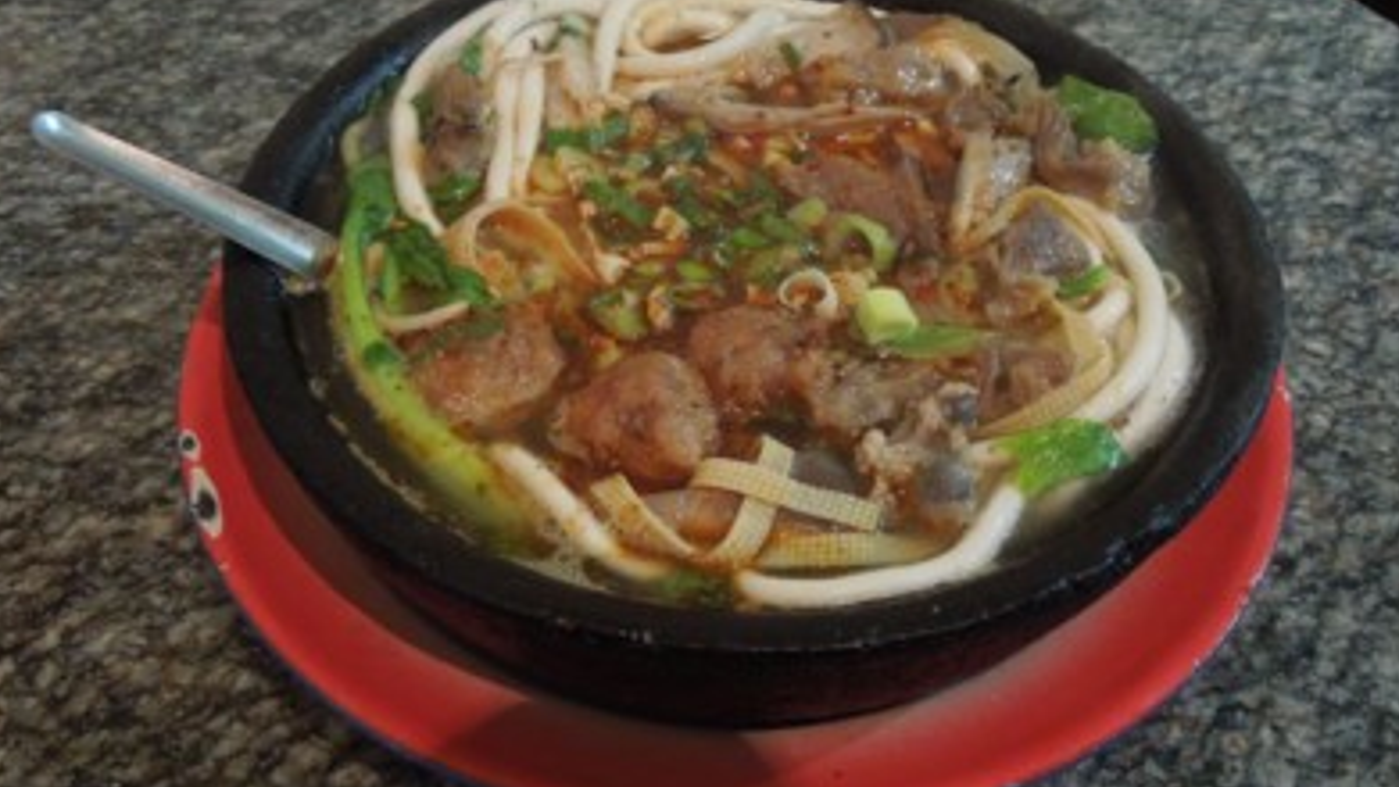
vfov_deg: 30.2
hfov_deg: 51.6
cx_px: 705
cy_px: 268
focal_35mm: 39
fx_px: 1447
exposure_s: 1/10
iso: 800
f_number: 3.7
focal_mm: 6.3
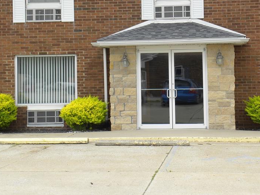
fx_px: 638
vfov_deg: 17.3
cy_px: 61
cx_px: 157
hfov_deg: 23.0
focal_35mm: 85
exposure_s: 1/166
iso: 64
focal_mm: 10.3
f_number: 4.5
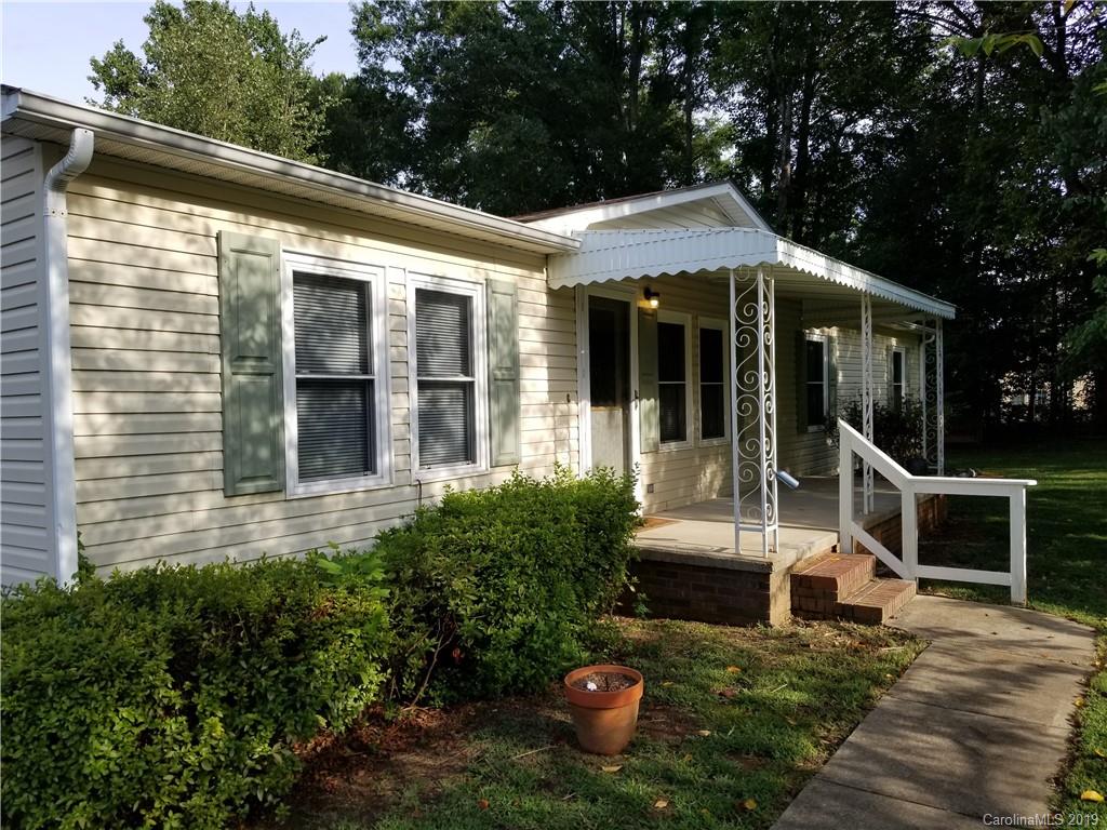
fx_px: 831
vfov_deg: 53.1
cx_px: 554
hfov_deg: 67.3
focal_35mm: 26
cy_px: 415
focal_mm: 4.25
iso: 50
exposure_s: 1/1233
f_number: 1.7
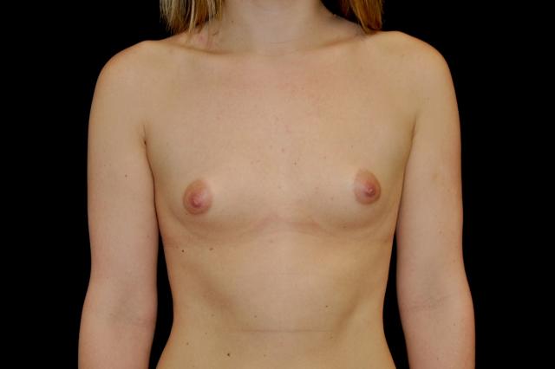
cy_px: 184
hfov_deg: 29.9
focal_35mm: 68
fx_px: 1040
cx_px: 278
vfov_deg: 20.1
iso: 200
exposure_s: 1/60
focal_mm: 45
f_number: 5.3
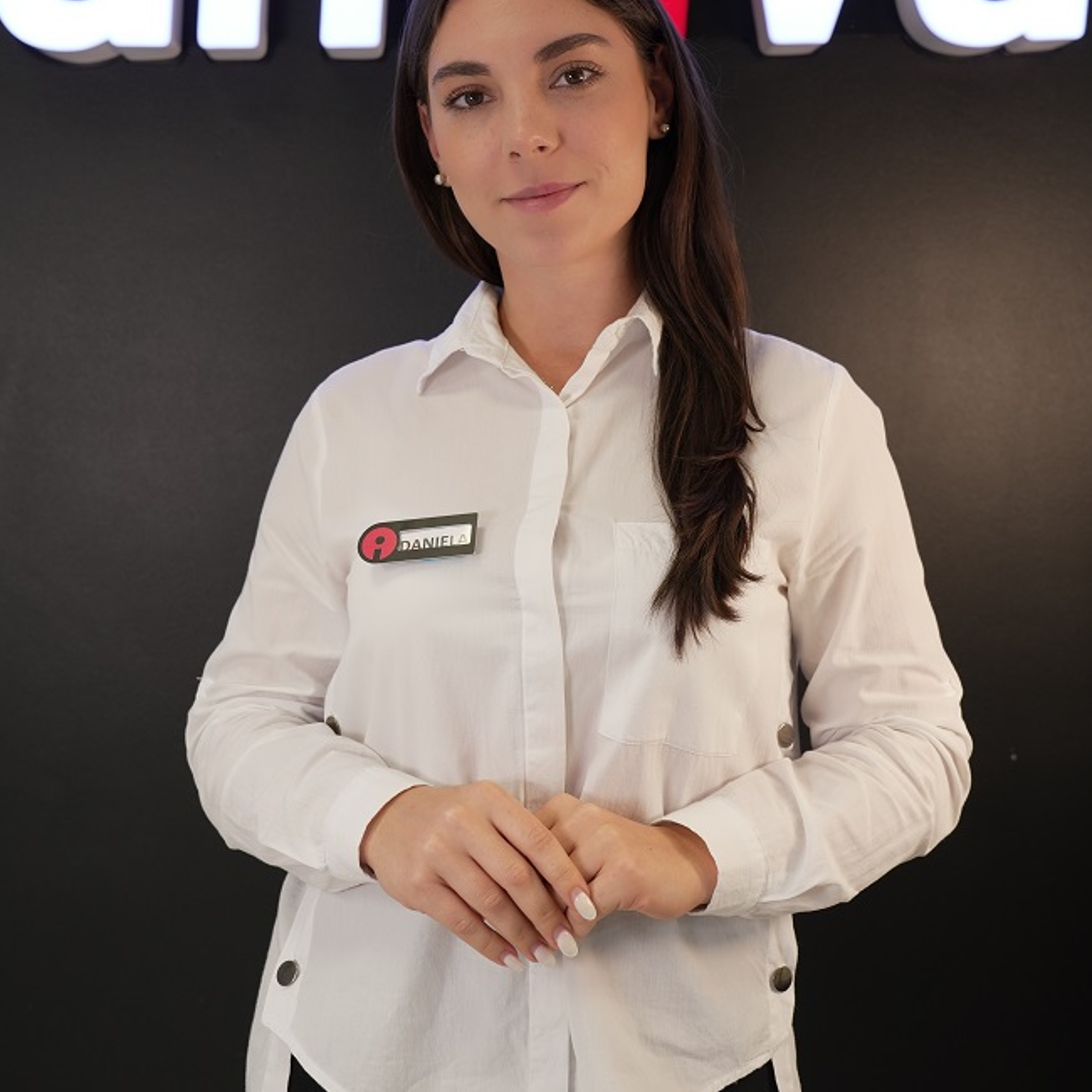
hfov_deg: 33.4
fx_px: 1820
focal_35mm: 51
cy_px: 428
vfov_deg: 33.3
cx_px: 544
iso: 320
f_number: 4.5
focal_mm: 39
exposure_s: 1/60
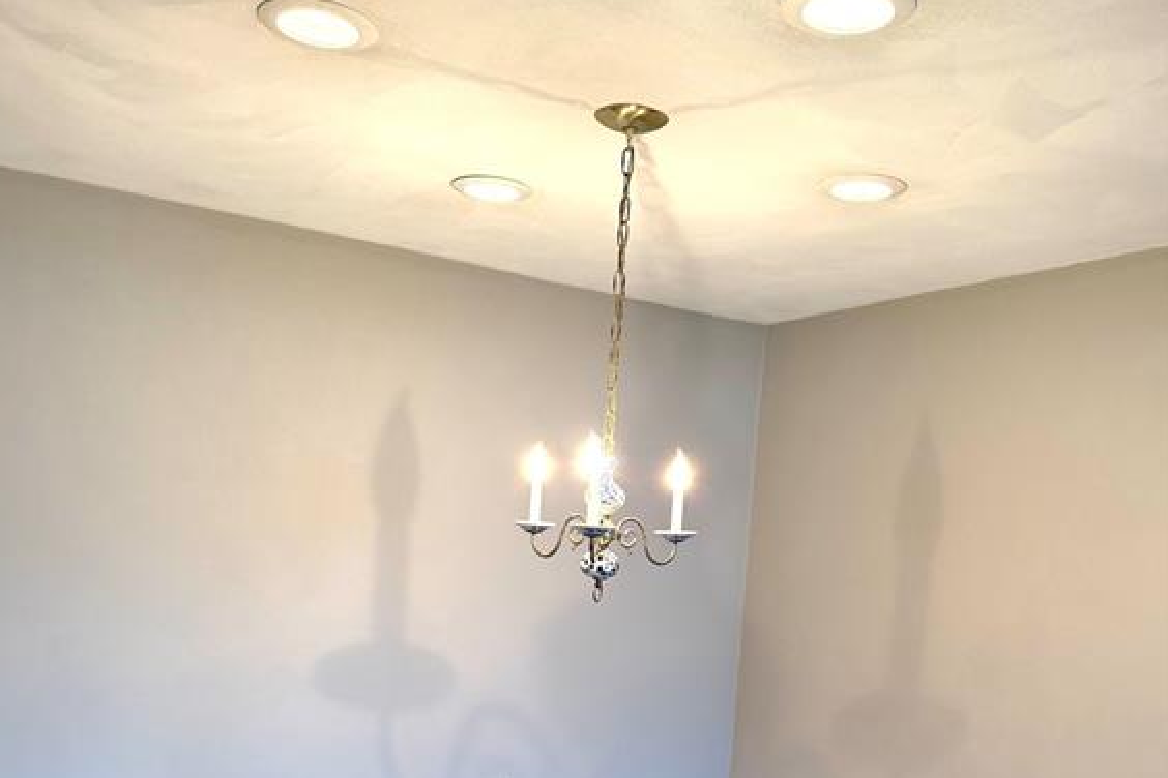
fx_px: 1103
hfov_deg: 55.8
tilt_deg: -1.7
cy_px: 623
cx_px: 580
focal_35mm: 34
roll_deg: -4.8
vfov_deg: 37.5
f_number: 1.78
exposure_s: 1/120
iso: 400
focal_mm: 6.76
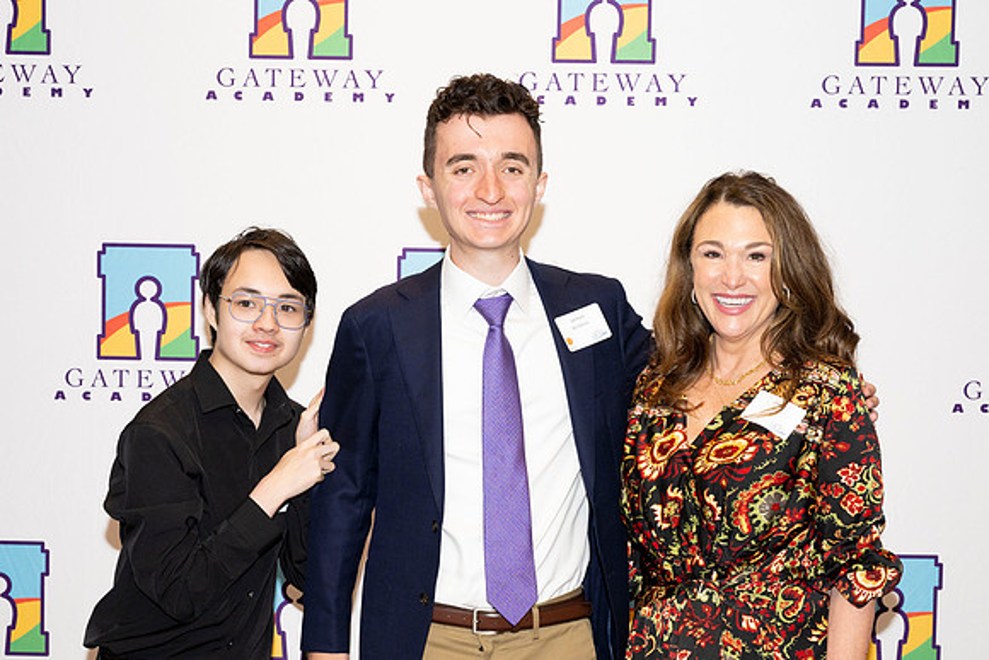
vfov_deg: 20.3
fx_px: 1838
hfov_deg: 30.1
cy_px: 443
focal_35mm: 67
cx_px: 491
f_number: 5.6
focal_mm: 48
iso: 800
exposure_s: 1/160
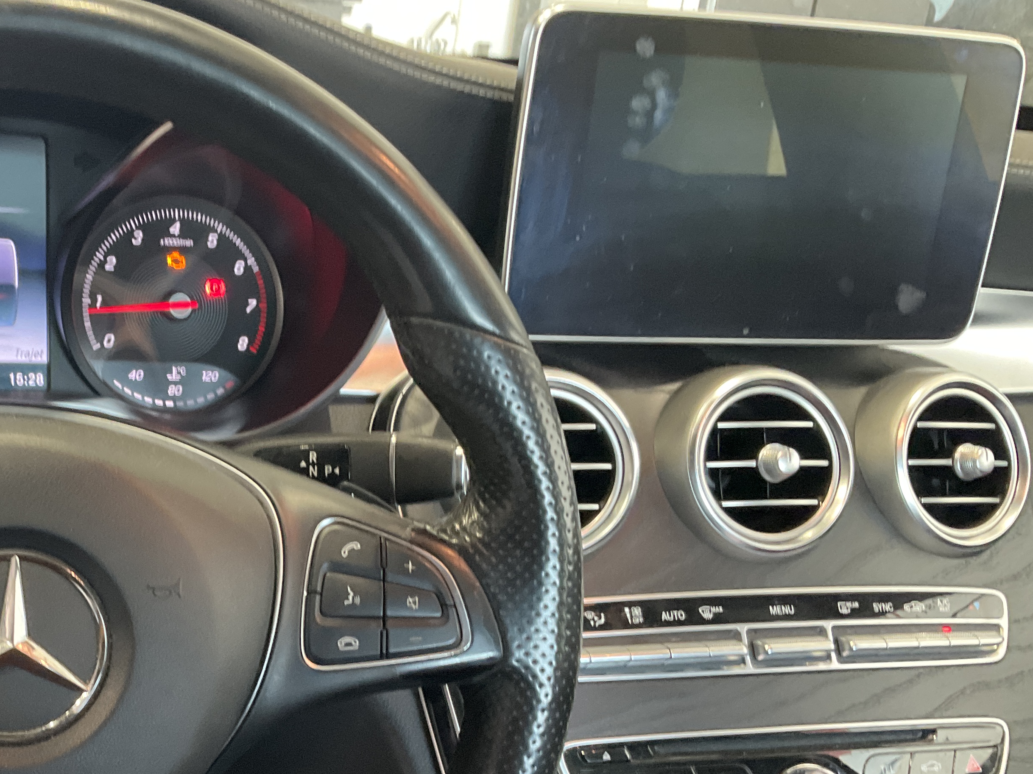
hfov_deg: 38.1
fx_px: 1432
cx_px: 193
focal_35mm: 48
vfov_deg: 29.8
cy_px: 578
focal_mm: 3
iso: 250
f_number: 1.8
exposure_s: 1/45
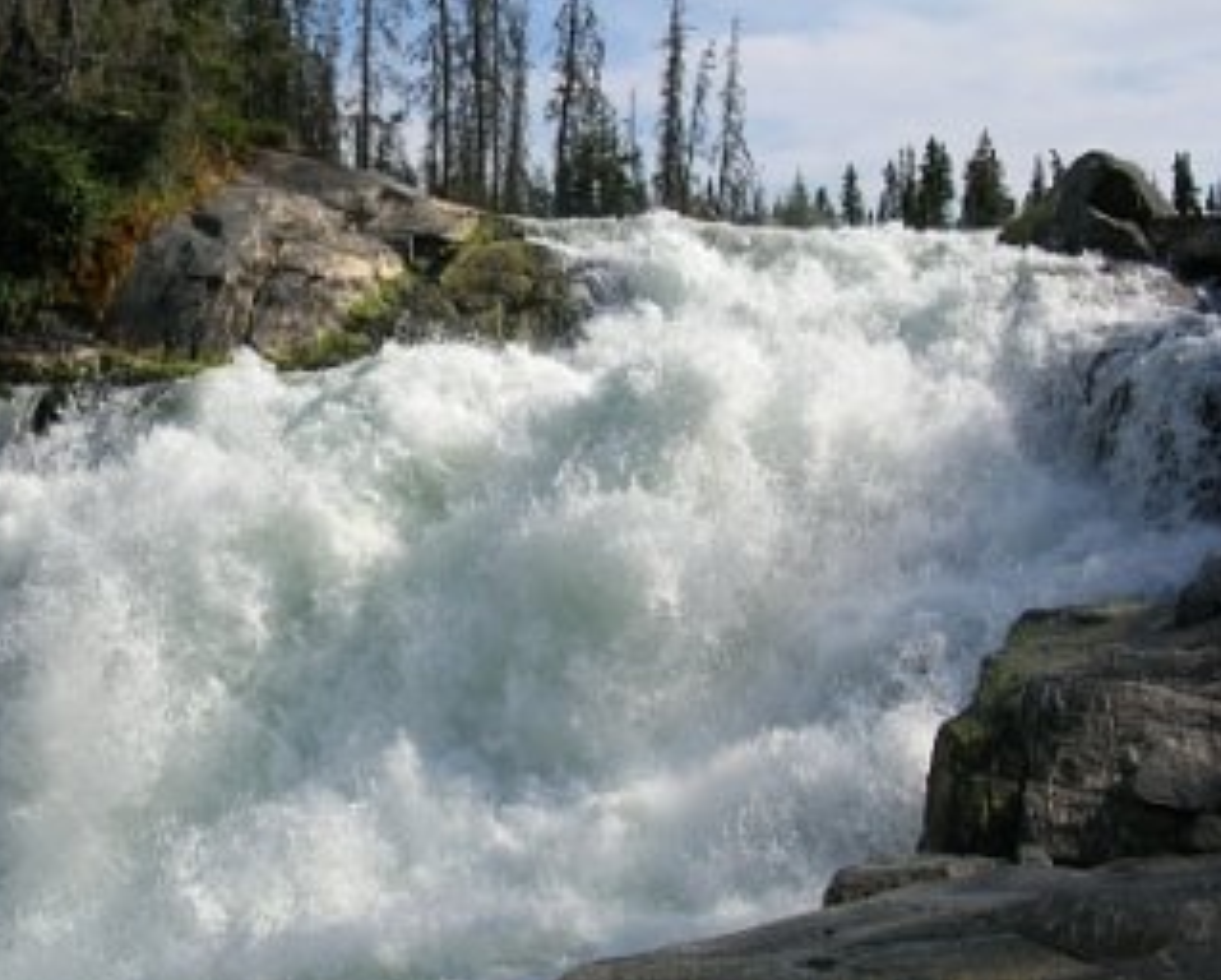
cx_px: 471
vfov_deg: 34.1
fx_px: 1592
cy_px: 570
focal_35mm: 44
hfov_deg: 41.7
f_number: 3.7
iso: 50
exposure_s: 1/1114
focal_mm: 6
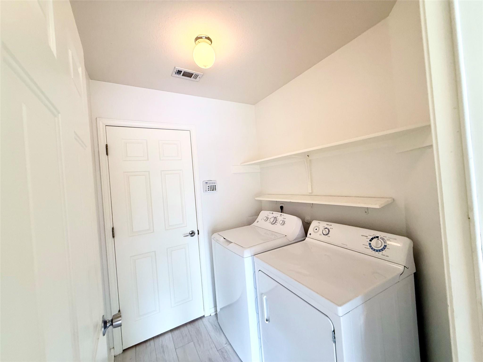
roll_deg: +4.1
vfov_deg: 85.7
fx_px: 195
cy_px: 181
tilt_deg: -1.3
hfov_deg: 102.1
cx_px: 242
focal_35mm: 14
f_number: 2.2
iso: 200
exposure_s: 1/60
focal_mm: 2.22
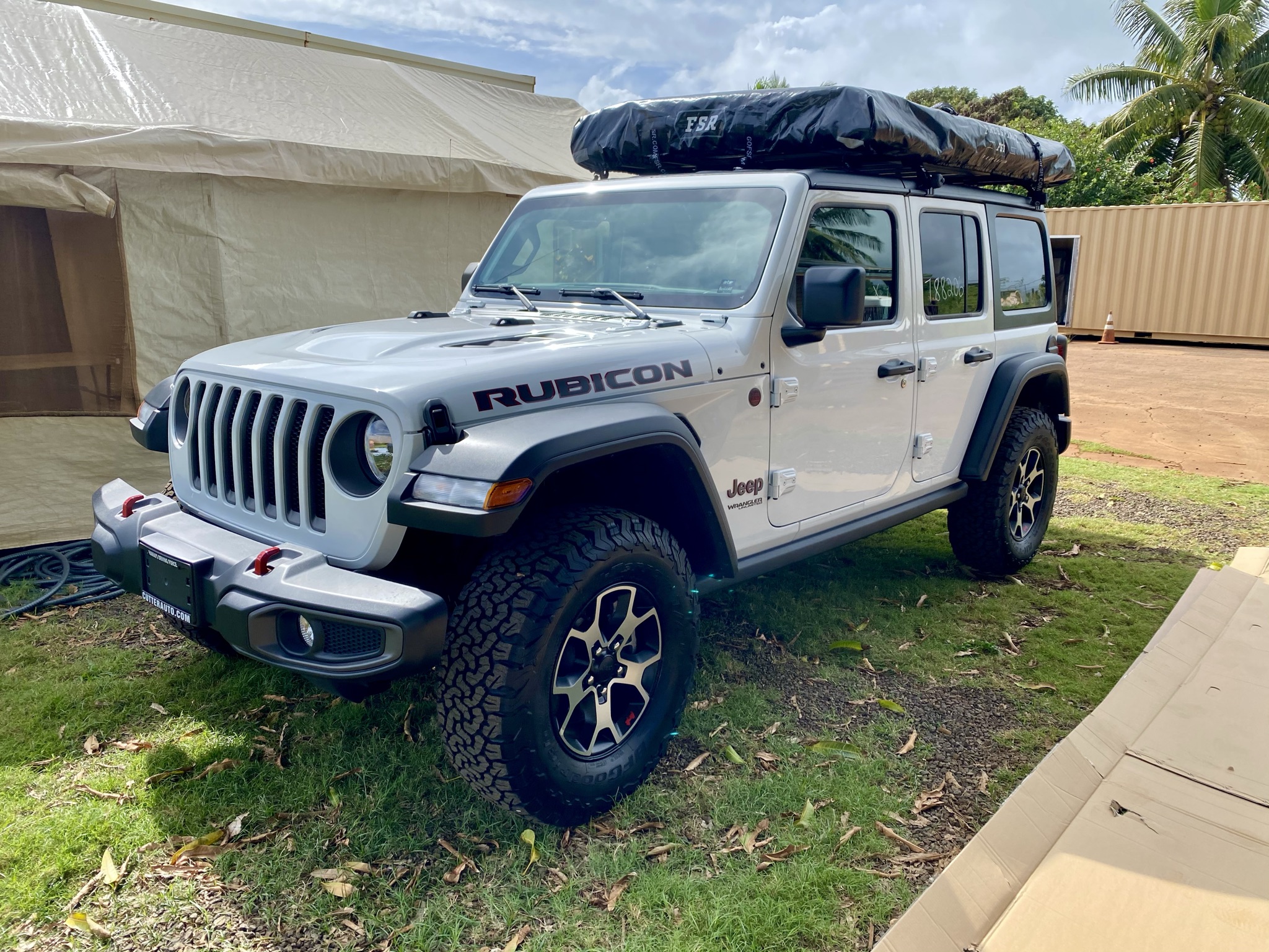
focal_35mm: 26
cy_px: 476
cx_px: 634
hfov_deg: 67.3
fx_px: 953
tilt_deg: -10.1
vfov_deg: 53.1
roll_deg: -1.2
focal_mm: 4.25
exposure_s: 1/1808
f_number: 1.8
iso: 32
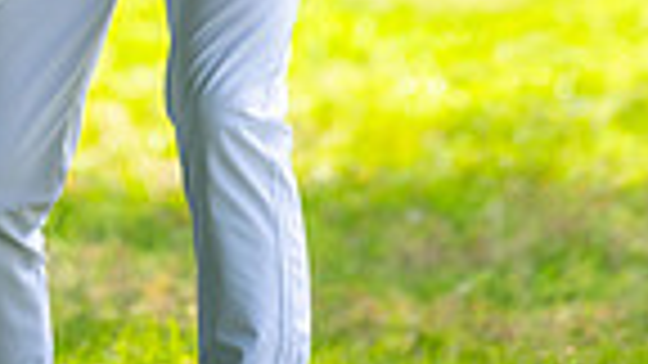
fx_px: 16925
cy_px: -584
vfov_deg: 1.2
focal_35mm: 985
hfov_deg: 2.2
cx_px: 180
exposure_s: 1/1000
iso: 640
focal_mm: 300
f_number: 4
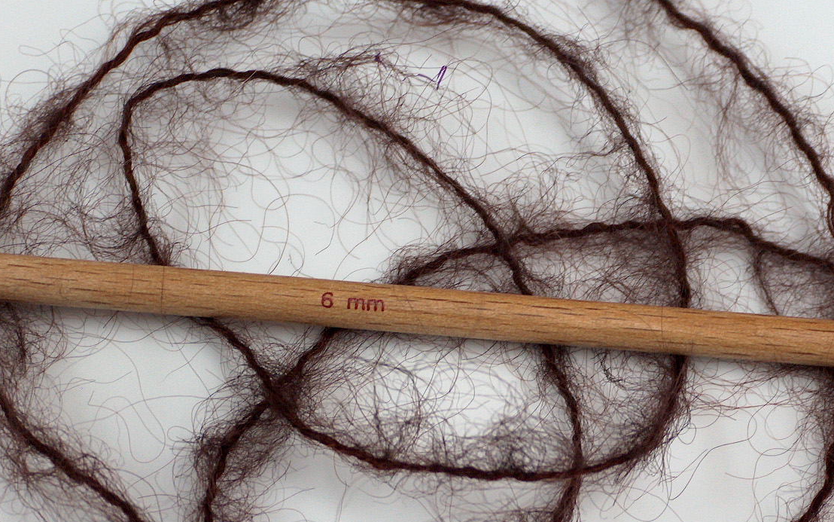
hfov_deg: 14.5
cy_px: 333
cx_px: 432
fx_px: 3274
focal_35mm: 144
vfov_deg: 9.1
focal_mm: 23.76
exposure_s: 1/10.9
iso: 200
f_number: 3
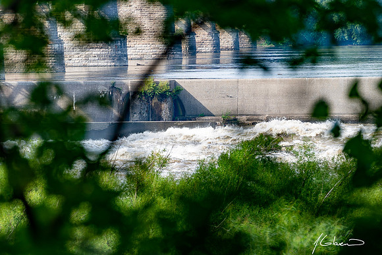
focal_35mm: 385
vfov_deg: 3.6
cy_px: 164
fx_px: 4085
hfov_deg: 5.4
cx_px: 181
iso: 100
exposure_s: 1/320
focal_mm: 200
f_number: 4
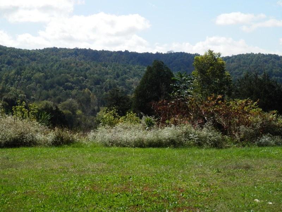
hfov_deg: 24.4
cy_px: 106
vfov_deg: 18.4
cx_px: 141
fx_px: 652
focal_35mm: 80
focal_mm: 14.4
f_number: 4.6
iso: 80
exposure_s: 1/640
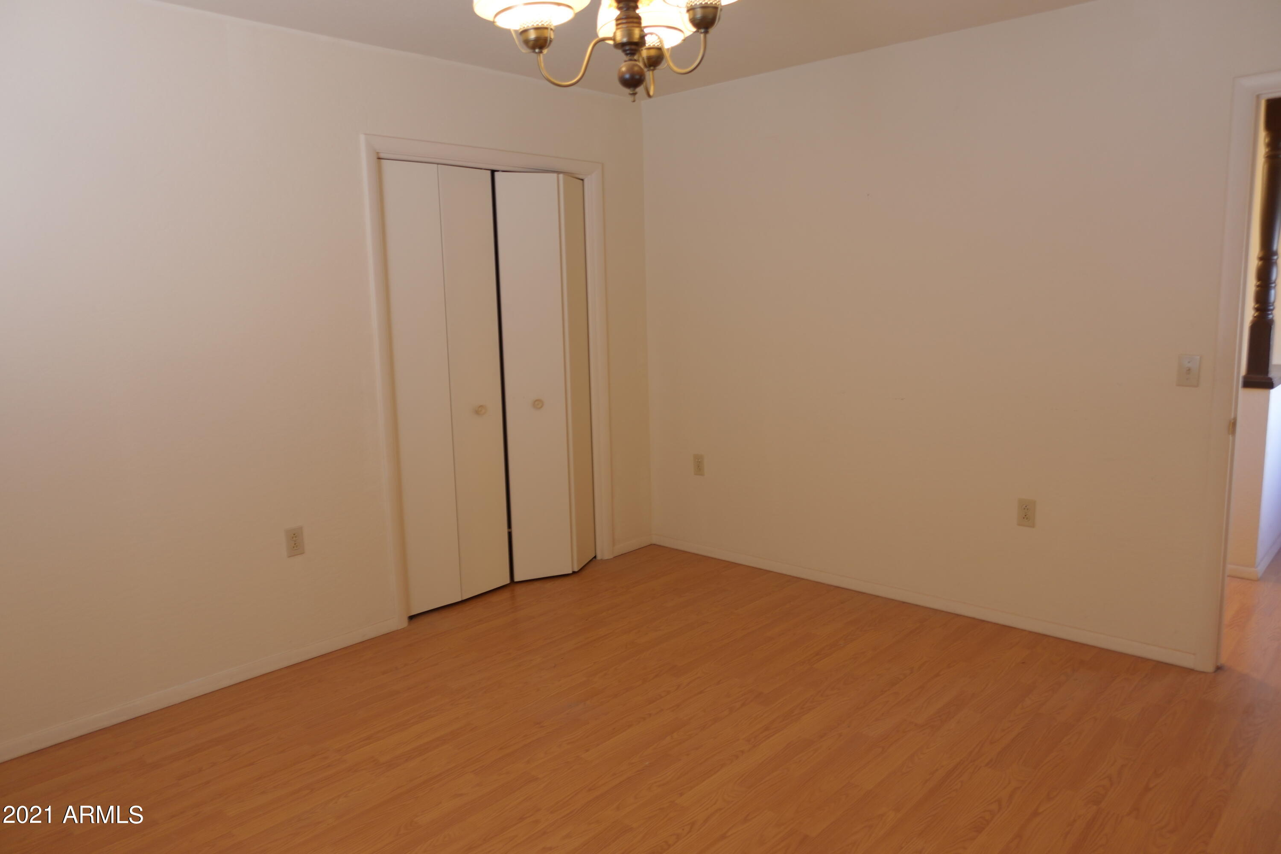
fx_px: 854
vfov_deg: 53.1
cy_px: 427
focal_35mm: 24
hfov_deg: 73.7
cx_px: 640
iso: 160
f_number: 1.8
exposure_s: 1/30
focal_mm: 9.4
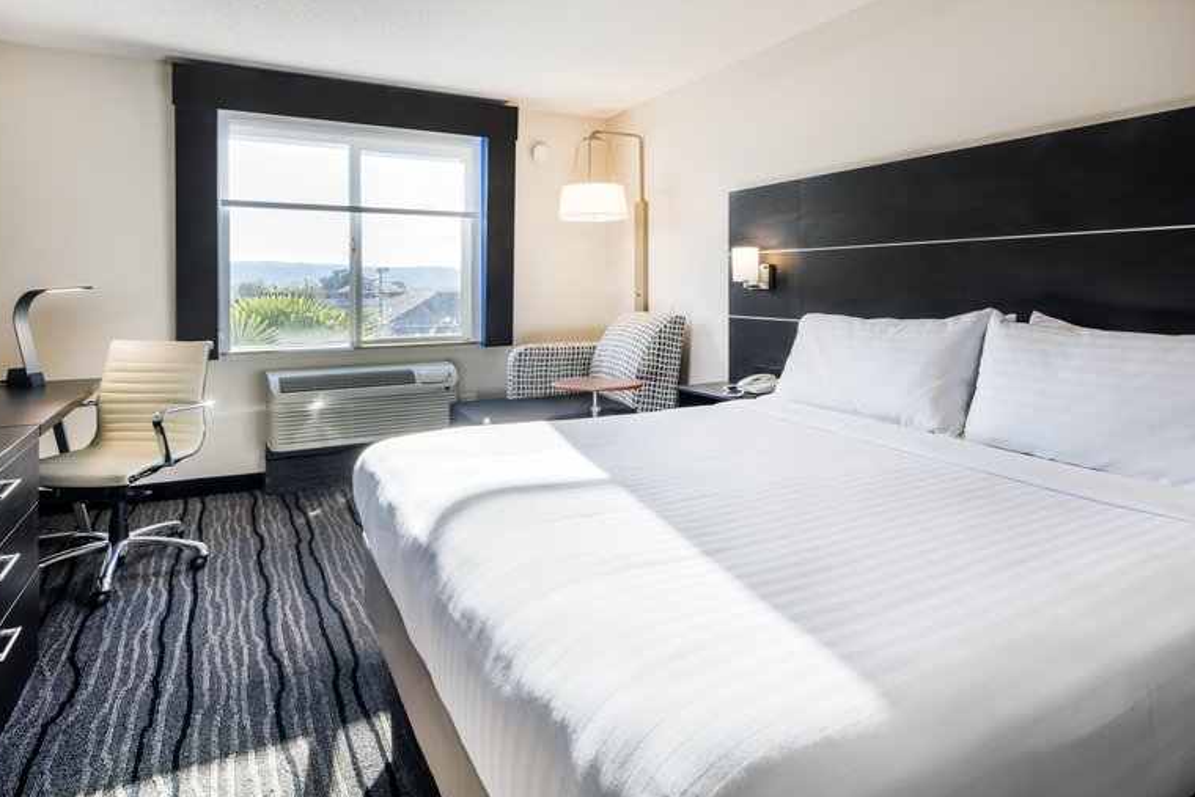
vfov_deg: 61.9
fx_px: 664
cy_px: 417
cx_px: 605
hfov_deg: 84.0
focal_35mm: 20
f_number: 18
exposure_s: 1/10
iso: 100
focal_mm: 19
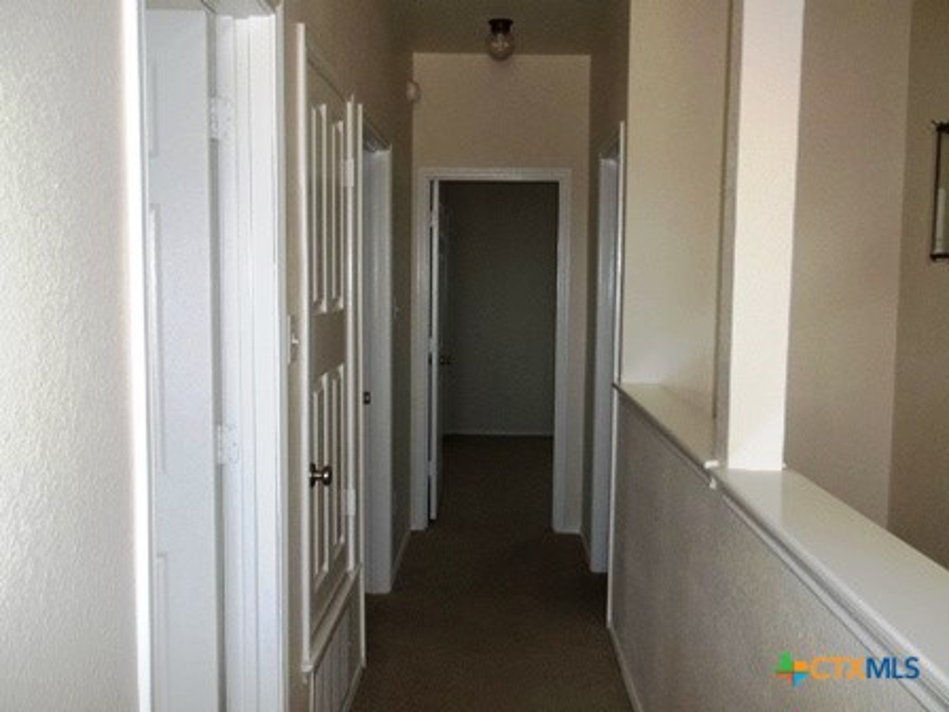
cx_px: 474
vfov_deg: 42.9
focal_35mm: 33
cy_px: 356
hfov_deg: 55.4
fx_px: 905
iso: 160
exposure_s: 1/30
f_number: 3.3
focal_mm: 5.9
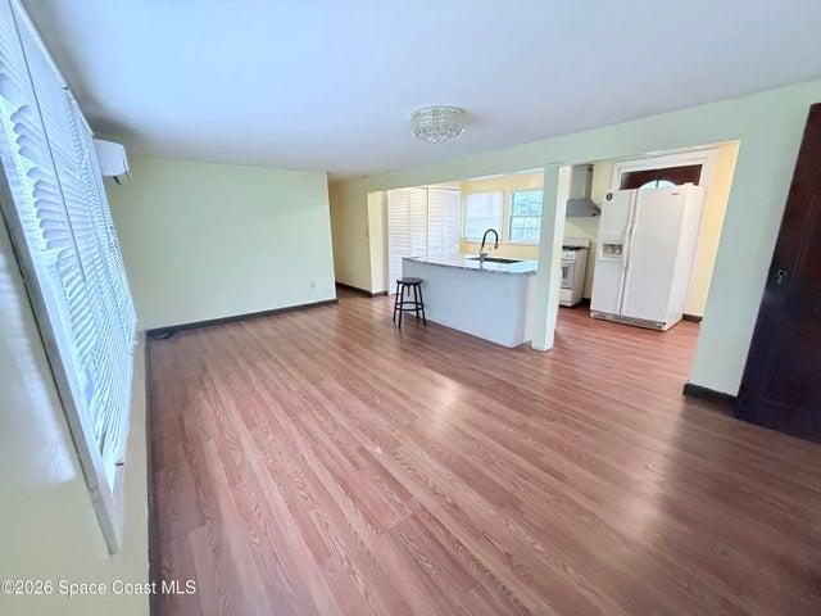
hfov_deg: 102.1
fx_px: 332
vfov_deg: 85.7
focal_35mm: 14
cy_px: 308
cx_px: 410
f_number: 2.2
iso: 1000
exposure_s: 1/60
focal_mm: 2.22
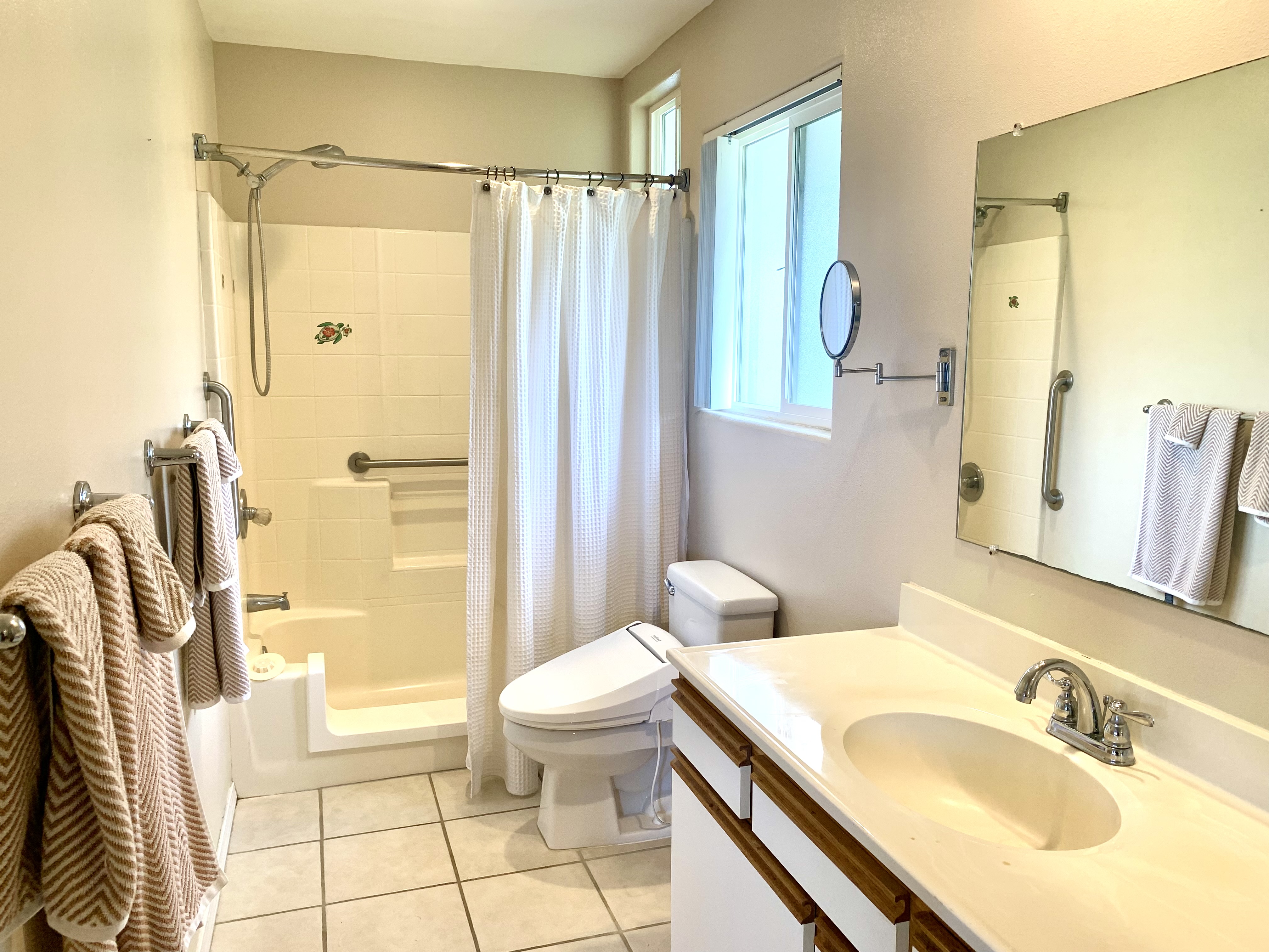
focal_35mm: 26
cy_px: 476
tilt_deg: -7.8
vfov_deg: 53.1
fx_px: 953
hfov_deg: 67.3
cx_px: 634
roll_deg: +0.2
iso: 50
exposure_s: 1/60
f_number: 1.8
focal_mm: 4.25
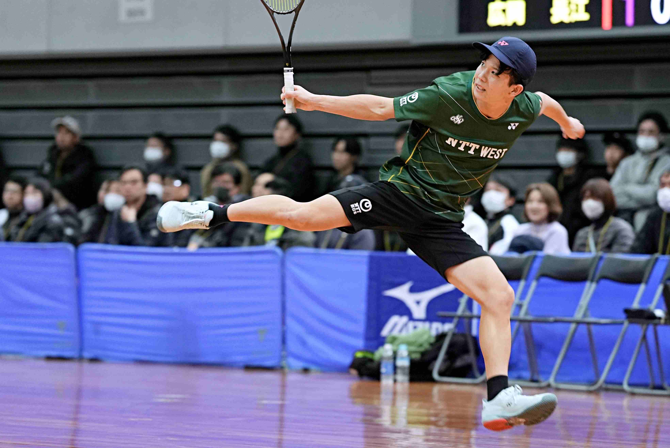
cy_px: 224
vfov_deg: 6.7
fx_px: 3800
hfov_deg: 10.1
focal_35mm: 204
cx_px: 335
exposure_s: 1/400
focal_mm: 136
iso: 1600
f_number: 2.8
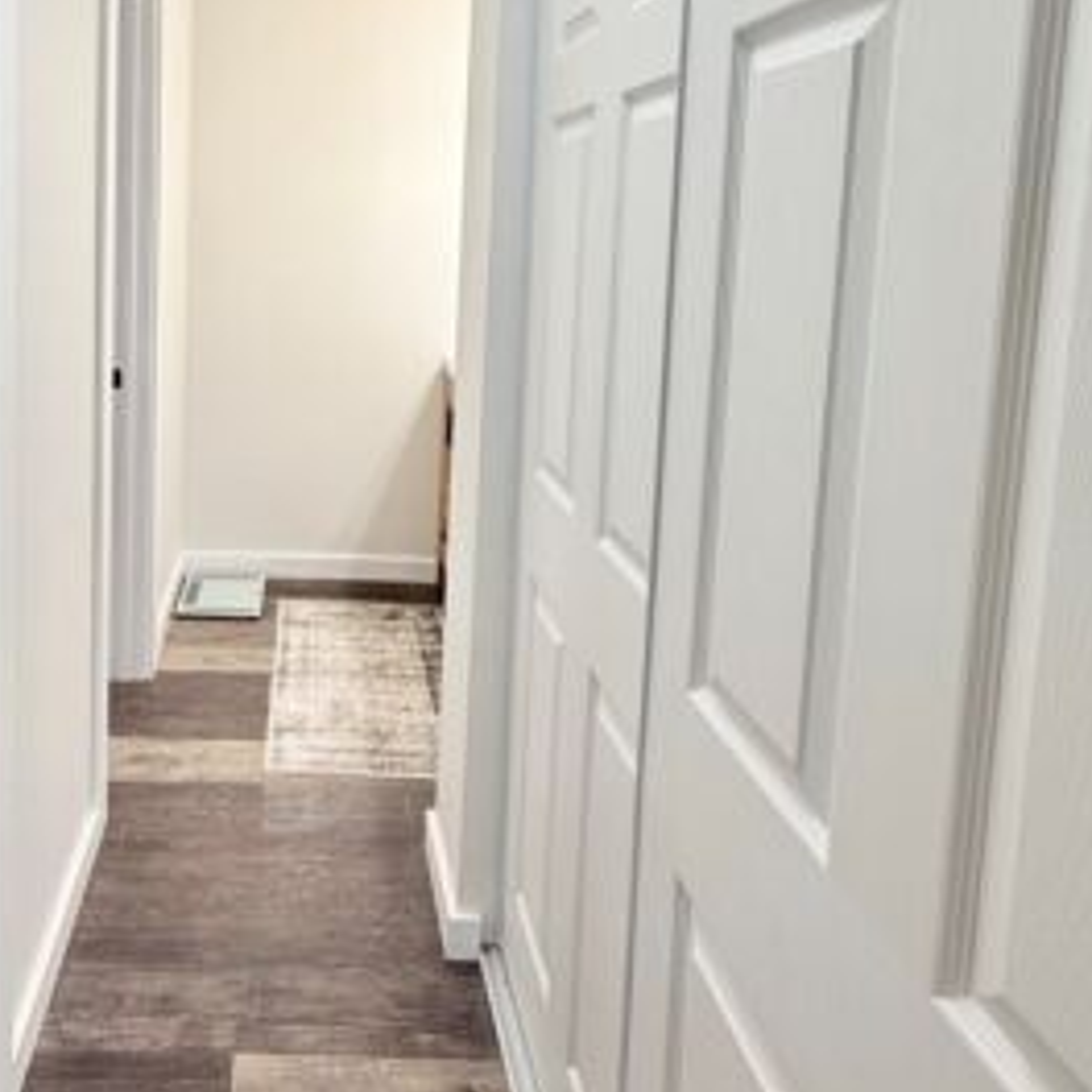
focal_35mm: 25
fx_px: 892
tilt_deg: -3.9
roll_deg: -2.2
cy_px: 296
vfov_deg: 60.1
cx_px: 302
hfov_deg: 60.2
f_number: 2.2
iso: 125
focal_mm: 2.22
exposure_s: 1/120
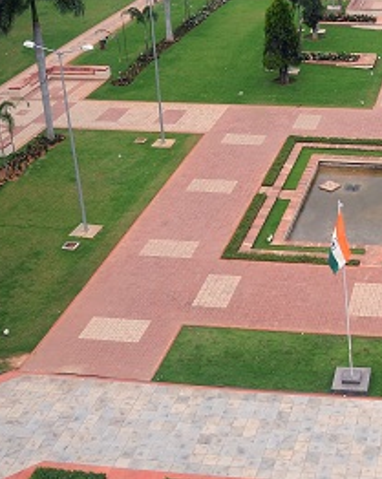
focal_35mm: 58
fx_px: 821
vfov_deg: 31.9
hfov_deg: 24.2
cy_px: 117
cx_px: 433
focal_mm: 18
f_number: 16
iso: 200
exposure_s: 1/60
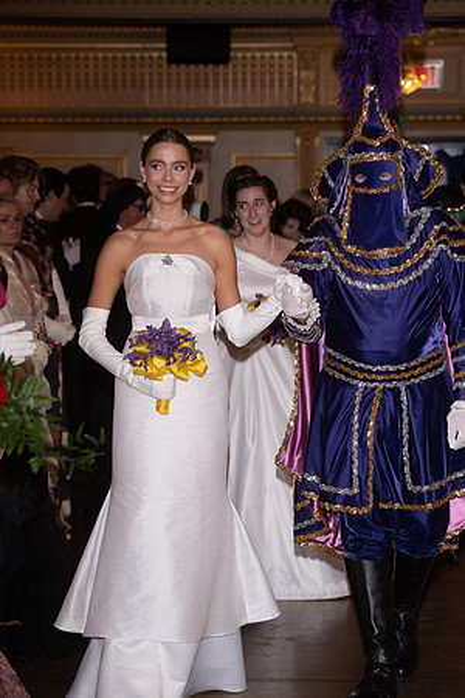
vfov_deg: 16.0
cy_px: 349
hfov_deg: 10.7
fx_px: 2480
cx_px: 232
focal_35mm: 128
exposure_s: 1/60
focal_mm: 128
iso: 320
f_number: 5
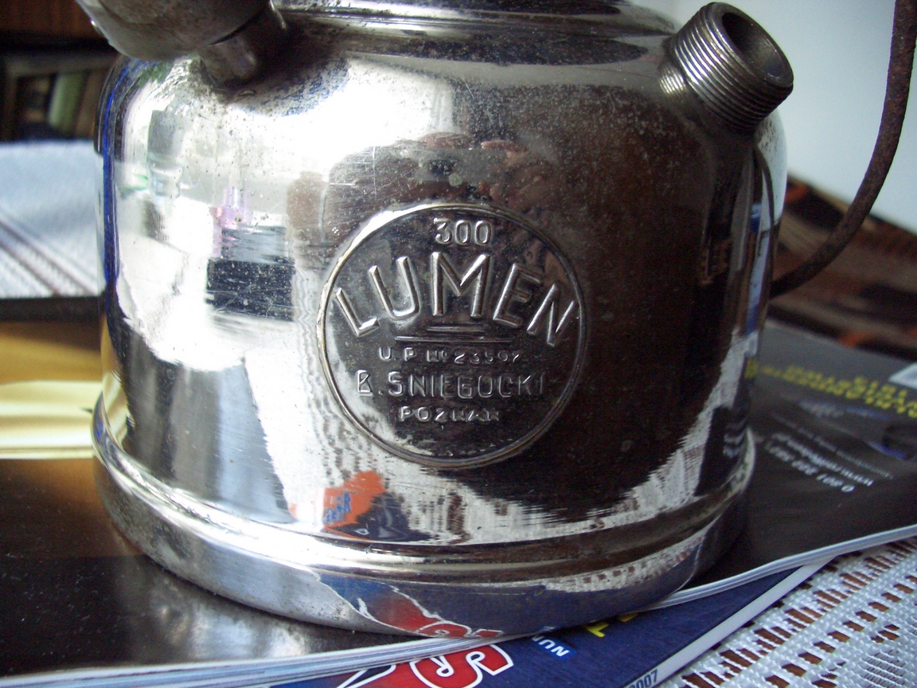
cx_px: 458
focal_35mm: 35
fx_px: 927
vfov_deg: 40.7
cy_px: 344
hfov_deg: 52.6
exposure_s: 1/50
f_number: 2.6
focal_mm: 5.8
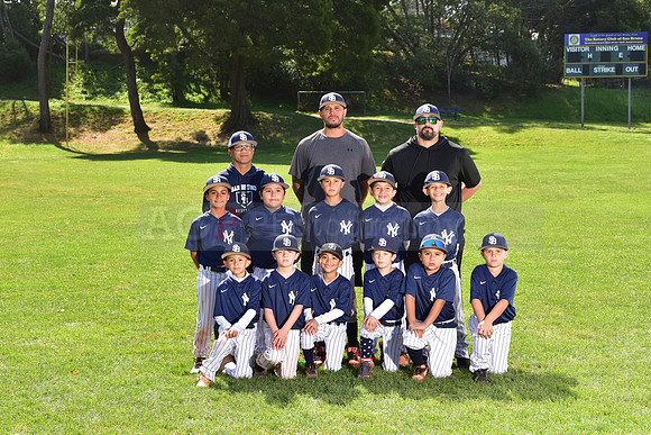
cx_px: 326
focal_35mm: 70
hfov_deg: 28.8
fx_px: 1266
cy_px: 218
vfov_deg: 19.5
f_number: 9
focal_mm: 70
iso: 250
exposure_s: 1/200
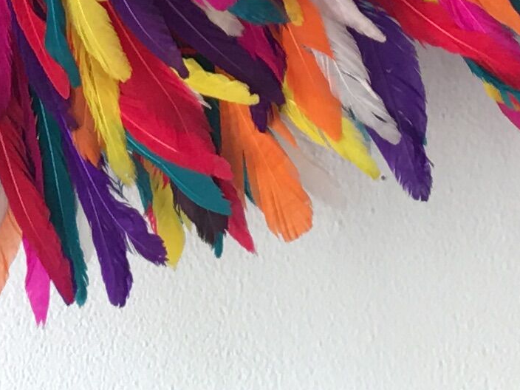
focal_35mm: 166
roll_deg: -2.4
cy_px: -559
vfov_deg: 8.2
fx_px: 2494
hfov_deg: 11.8
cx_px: 5
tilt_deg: +8.5
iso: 32
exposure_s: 1/17
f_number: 2.2
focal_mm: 4.15
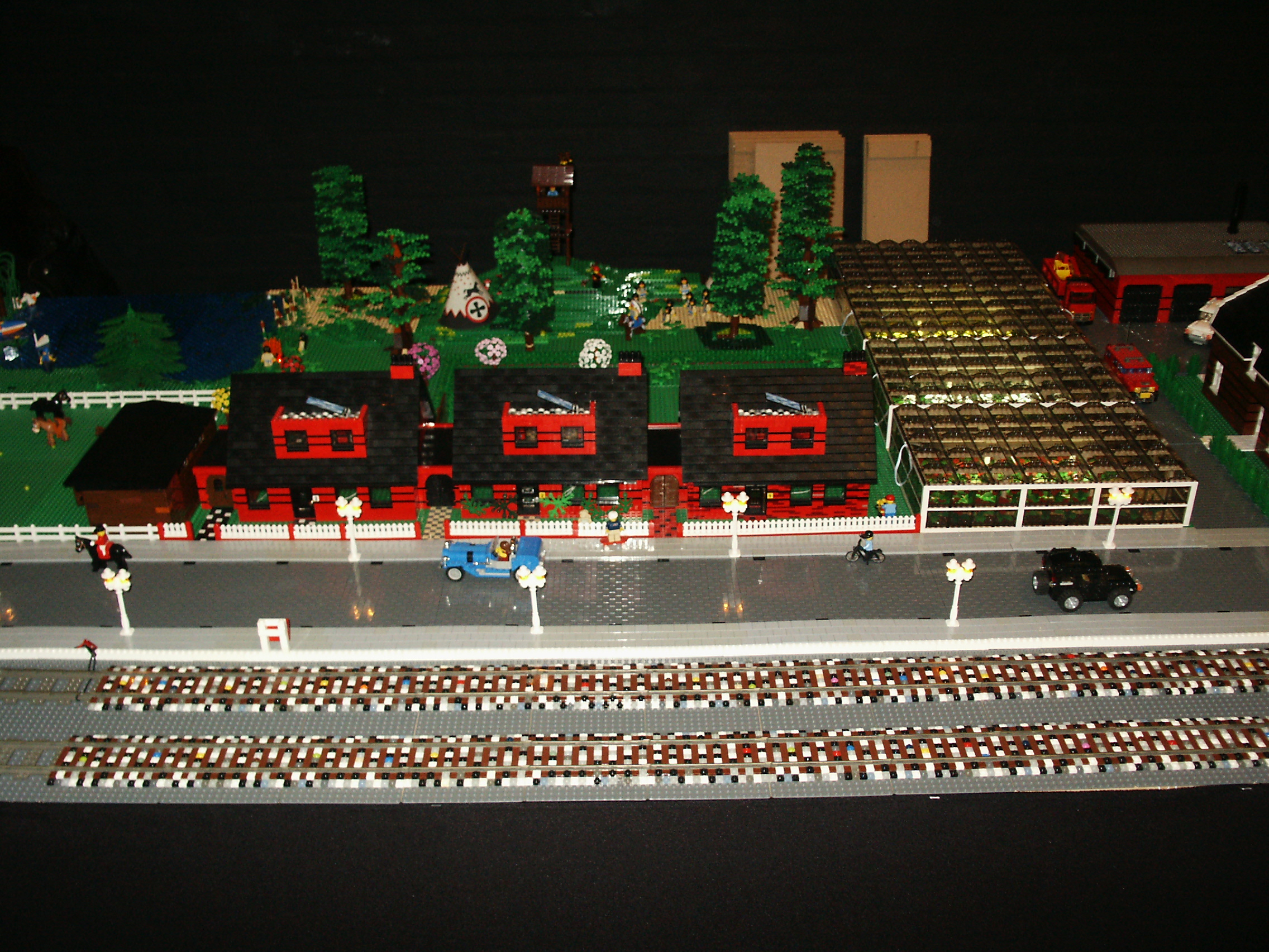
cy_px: 476
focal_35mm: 35
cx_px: 634
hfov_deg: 52.6
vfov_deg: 40.7
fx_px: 1283
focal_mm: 7.2
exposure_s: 1/45
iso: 200
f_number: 3
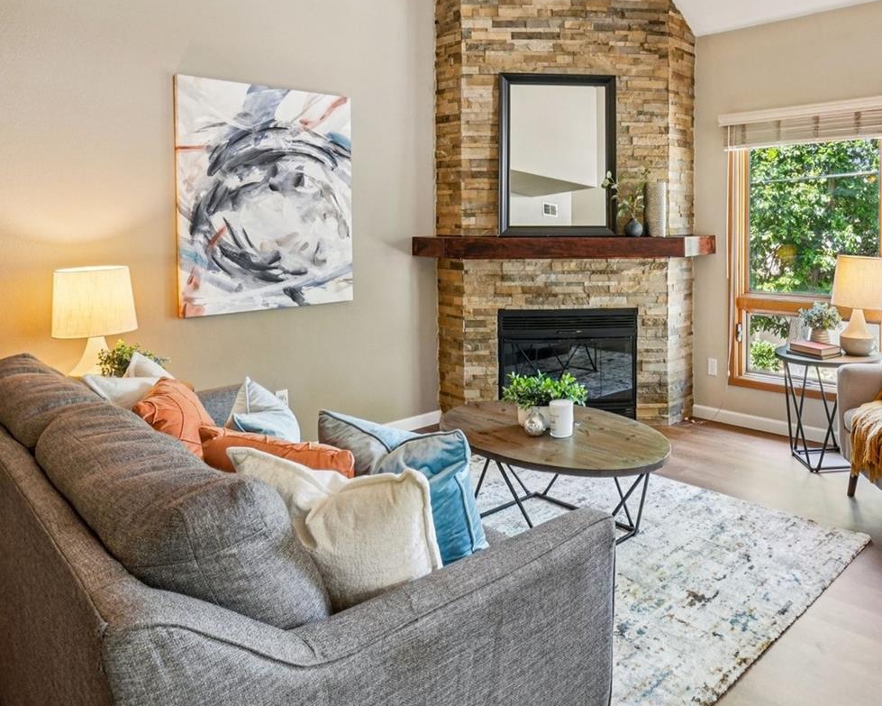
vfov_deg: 59.5
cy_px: 238
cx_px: 649
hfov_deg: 68.5
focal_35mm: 23
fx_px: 600
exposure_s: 1/15
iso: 400
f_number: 8
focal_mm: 10
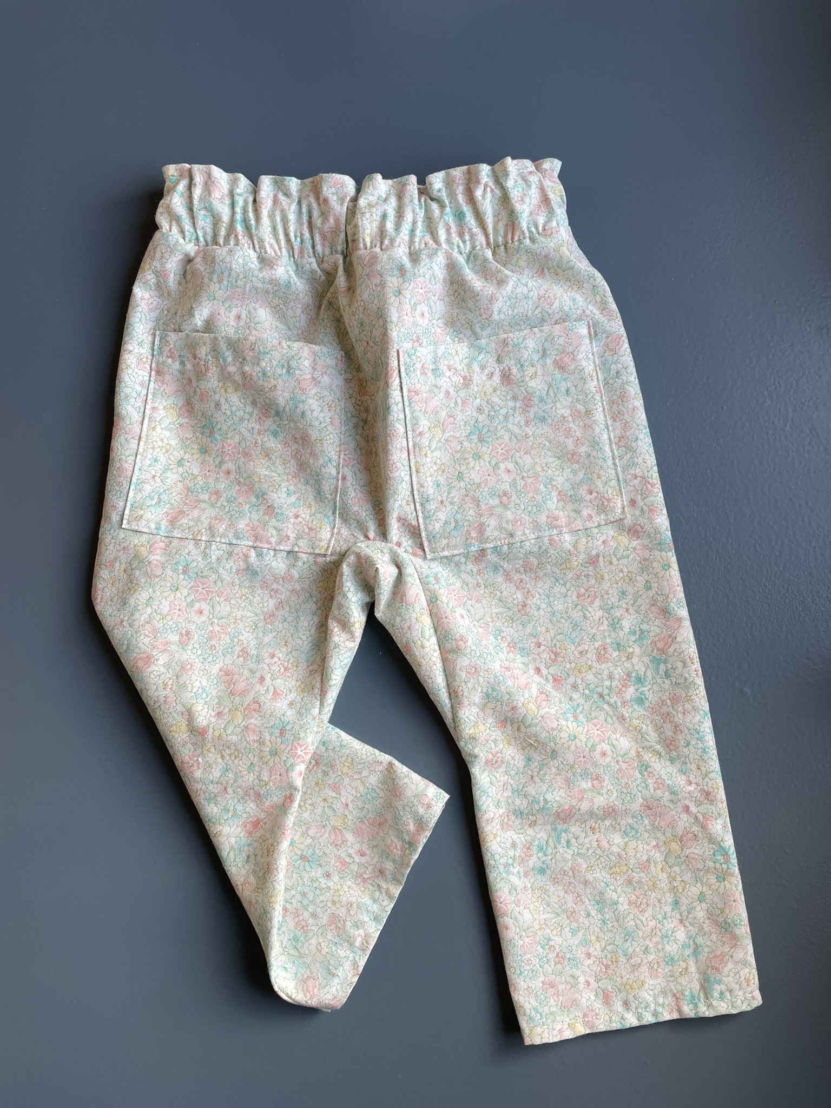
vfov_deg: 67.3
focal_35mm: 26
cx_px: 416
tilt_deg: -85.3
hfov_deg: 53.1
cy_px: 554
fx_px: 832
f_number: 1.6
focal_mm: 4.2
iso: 50
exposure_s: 1/100
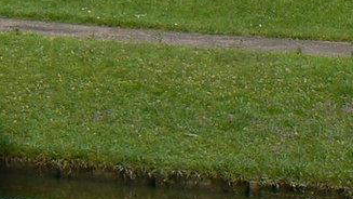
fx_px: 1797
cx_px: -43
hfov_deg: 11.1
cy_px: -263
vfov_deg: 6.1
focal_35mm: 192
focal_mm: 6
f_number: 6.3
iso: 80
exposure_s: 1/500
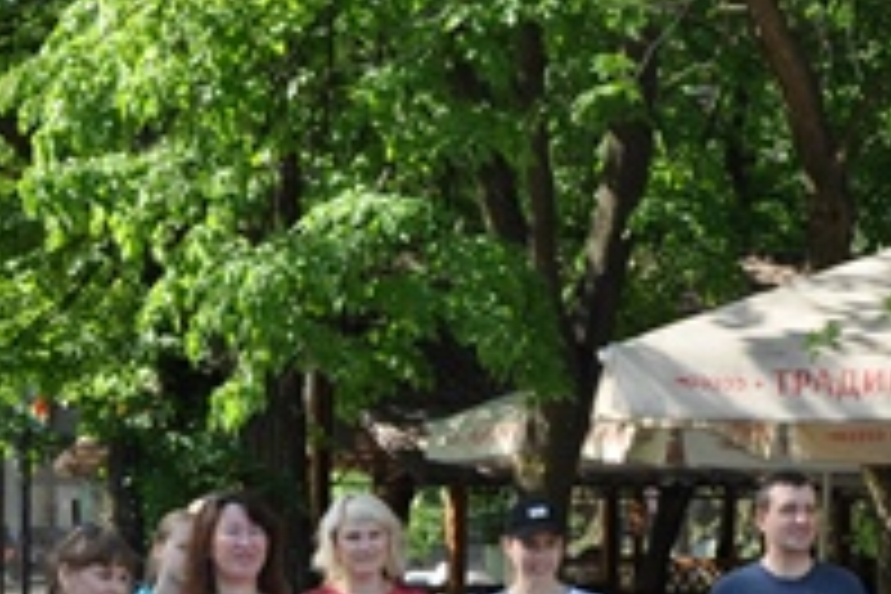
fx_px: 3143
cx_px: 513
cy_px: 646
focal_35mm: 127
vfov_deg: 10.7
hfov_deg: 16.1
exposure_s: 1/80
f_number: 9
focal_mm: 28
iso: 200
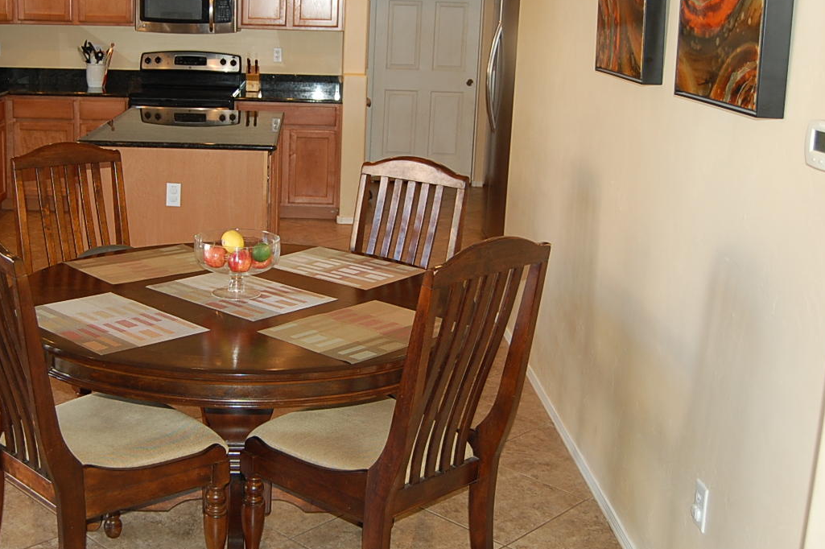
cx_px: 267
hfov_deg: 43.8
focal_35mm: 44
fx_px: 1008
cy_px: 223
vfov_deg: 30.4
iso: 400
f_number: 3.8
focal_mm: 20
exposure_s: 1/60
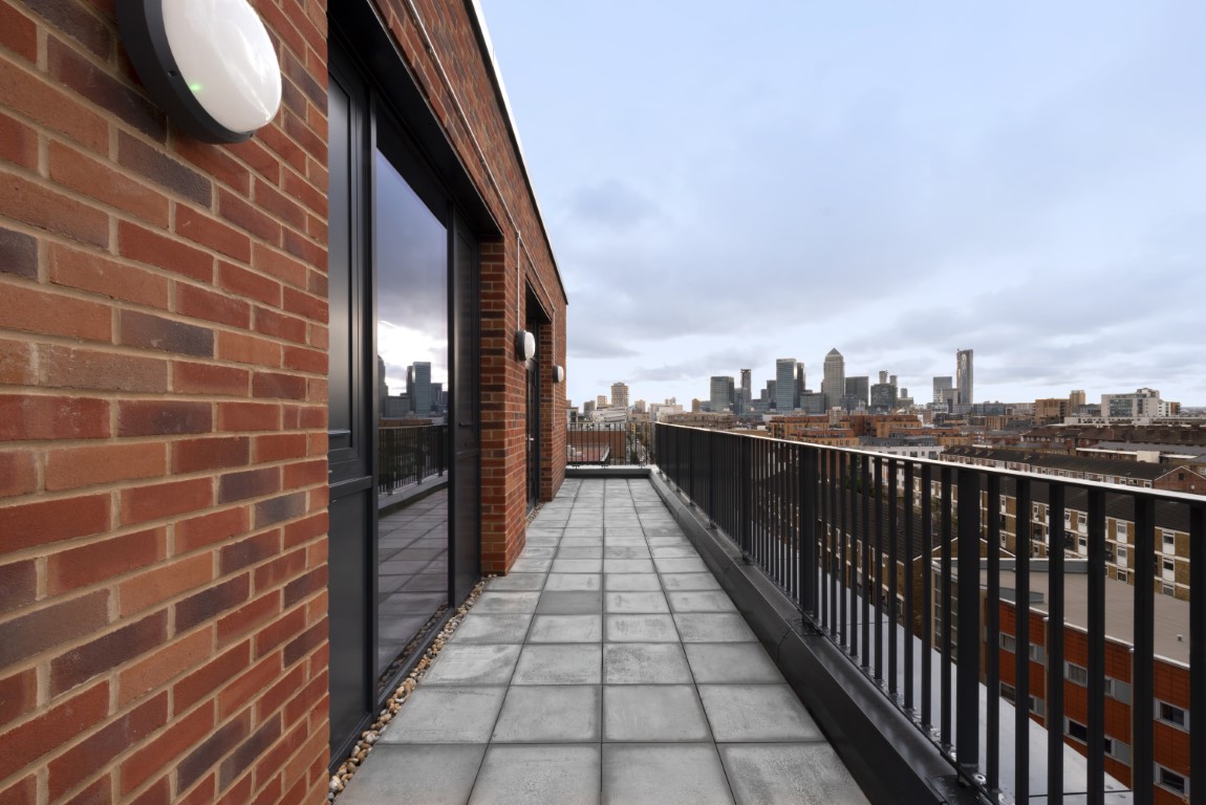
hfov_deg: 96.7
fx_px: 536
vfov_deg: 73.8
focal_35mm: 16
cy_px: 402
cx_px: 603
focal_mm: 16
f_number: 22
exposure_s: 1/20
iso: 100
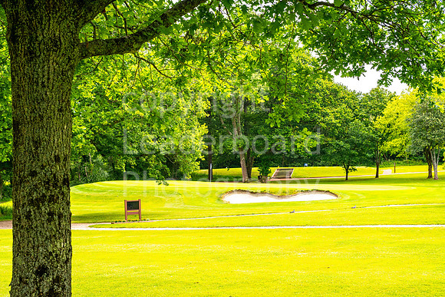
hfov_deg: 38.2
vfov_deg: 26.0
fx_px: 643
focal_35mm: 52
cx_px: 222
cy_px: 148
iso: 400
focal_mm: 52
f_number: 6.3
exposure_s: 1/640
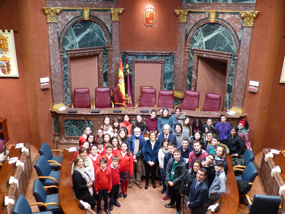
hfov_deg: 54.0
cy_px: 107
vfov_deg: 41.8
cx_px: 142
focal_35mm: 34
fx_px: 280
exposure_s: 1/15
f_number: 2.8
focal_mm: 6
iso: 400
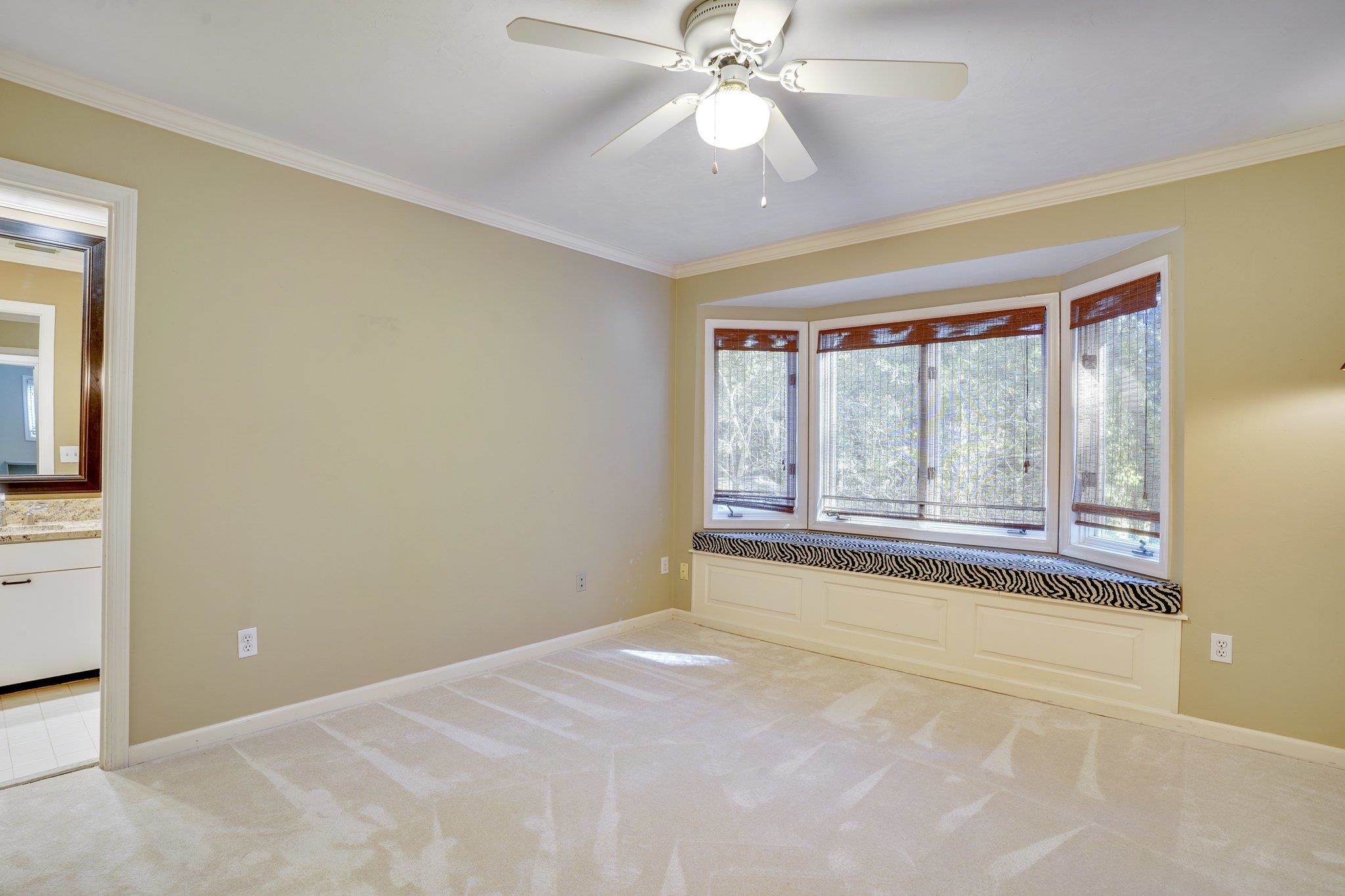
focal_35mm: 17
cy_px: 448
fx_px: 635
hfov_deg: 93.3
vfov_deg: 70.4
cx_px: 672
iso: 100
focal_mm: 17
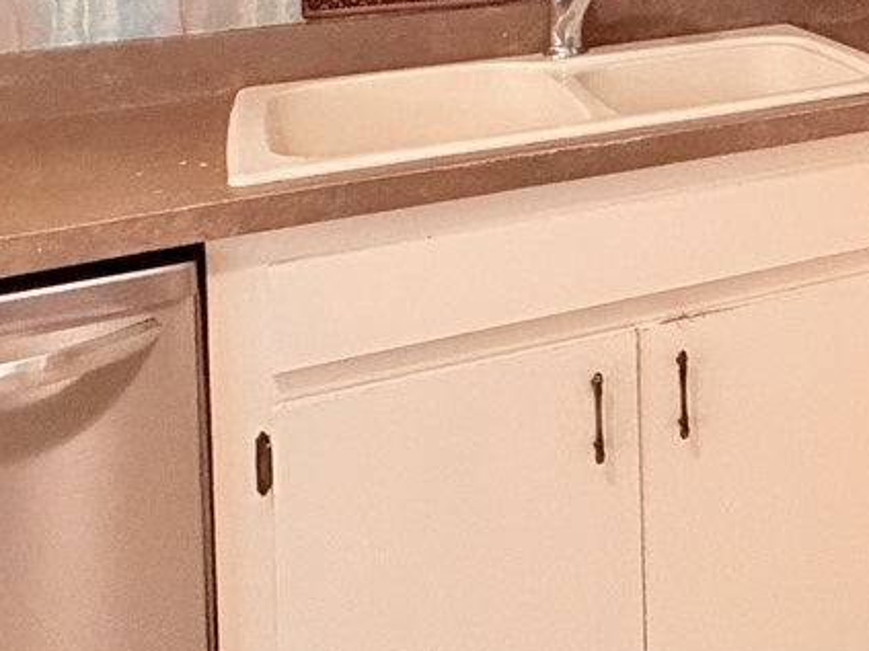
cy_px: -191
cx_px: 1048
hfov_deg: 30.6
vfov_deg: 24.2
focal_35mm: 53
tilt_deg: -1.9
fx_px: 1330
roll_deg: +0.8
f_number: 2.2
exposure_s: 1/60
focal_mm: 2.22
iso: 500
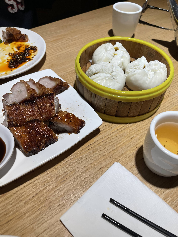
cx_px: 89
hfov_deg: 54.9
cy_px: 118
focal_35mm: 25
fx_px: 171
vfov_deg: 69.4
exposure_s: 1/120
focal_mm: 5.1
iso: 64
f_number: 1.6
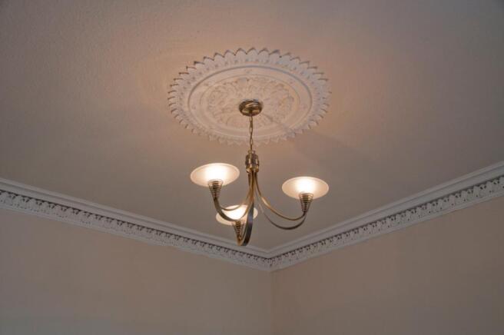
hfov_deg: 53.2
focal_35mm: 36
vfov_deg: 36.8
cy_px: 168
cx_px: 252
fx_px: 503
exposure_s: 1/100
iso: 400
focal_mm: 24
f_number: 5
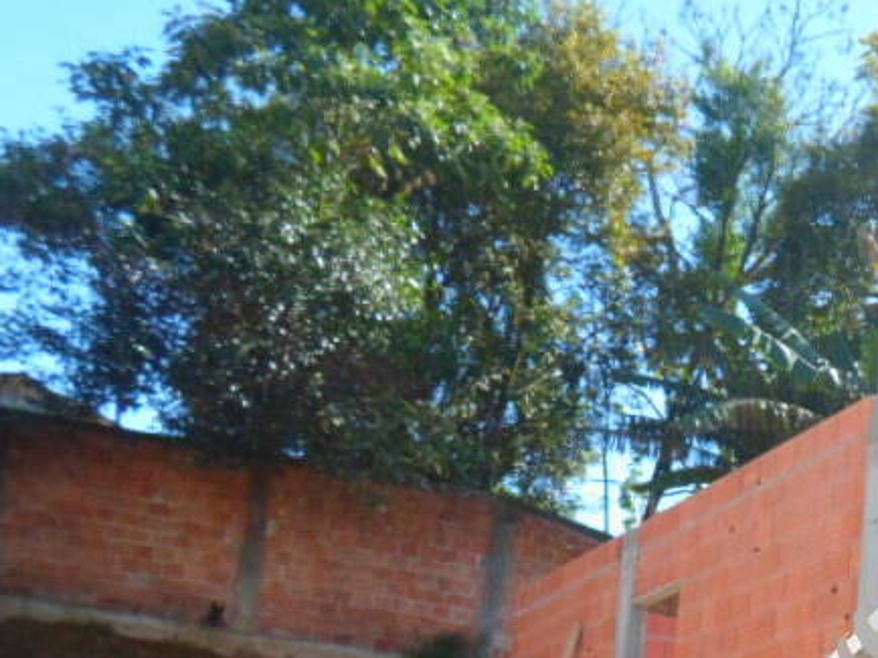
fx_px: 1496
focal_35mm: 59
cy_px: 725
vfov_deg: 23.3
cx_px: 923
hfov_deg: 30.0
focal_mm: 4.5
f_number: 2.5
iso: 80
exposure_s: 1/500
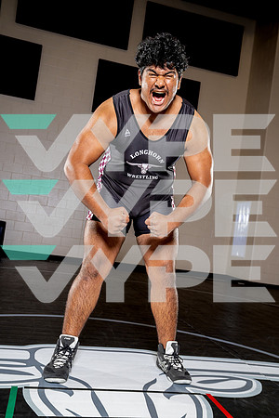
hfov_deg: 36.9
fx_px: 418
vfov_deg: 53.1
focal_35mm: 36
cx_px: 140
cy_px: 209
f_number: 5.6
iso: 320
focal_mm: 36
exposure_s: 1/250
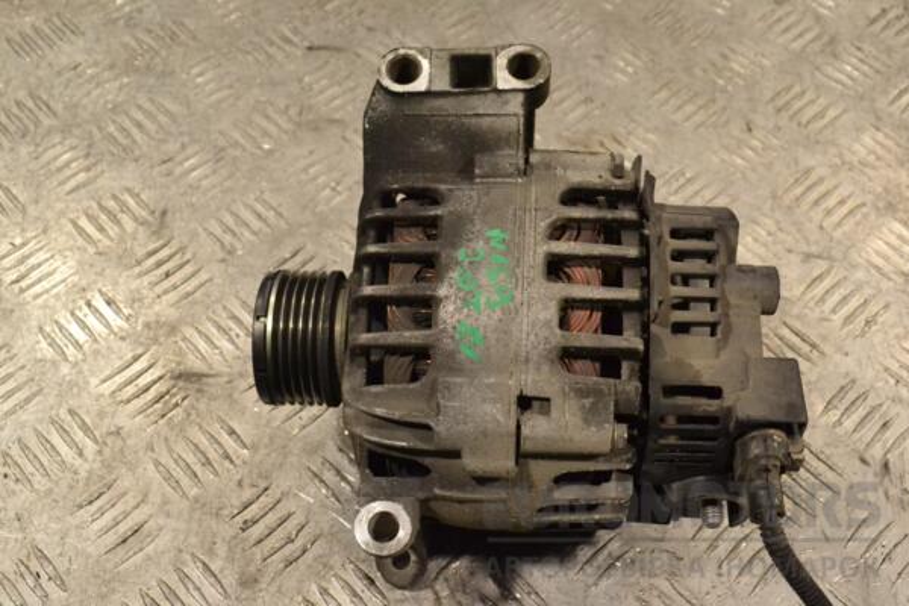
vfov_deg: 31.9
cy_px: 303
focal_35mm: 42
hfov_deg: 46.4
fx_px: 1060
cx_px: 454
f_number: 10
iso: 3200
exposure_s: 1/400
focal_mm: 28
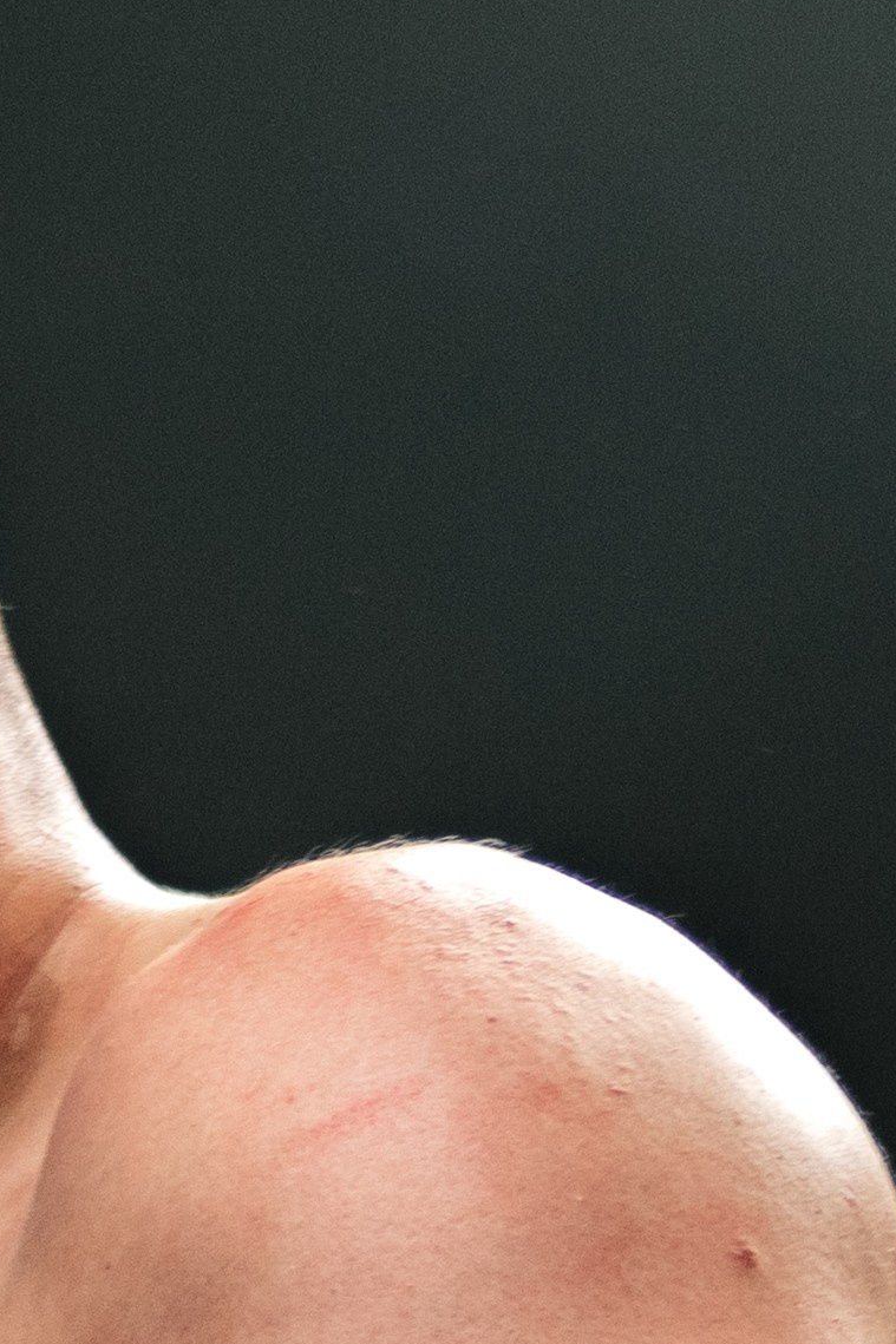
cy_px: 1423
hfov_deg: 3.7
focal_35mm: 369
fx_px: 13779
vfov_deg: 5.6
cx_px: -171
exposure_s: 1/320
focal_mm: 80
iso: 640
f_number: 4
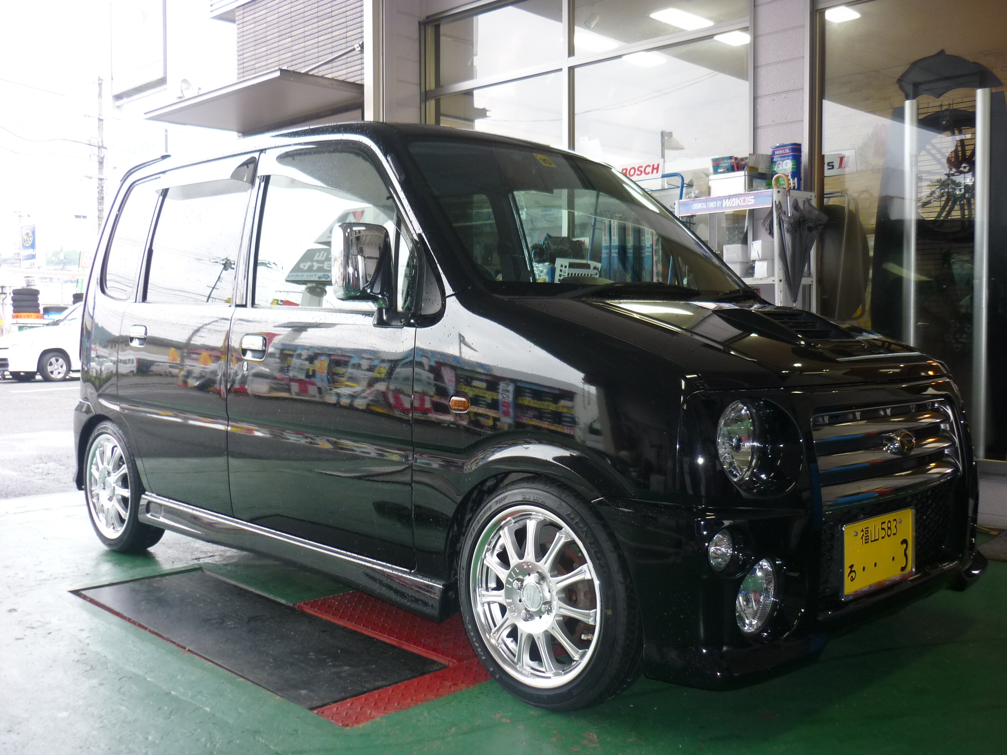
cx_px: 504
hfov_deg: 55.4
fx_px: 960
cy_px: 378
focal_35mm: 33
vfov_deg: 42.9
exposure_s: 1/30
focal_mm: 5.5
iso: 125
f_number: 2.8
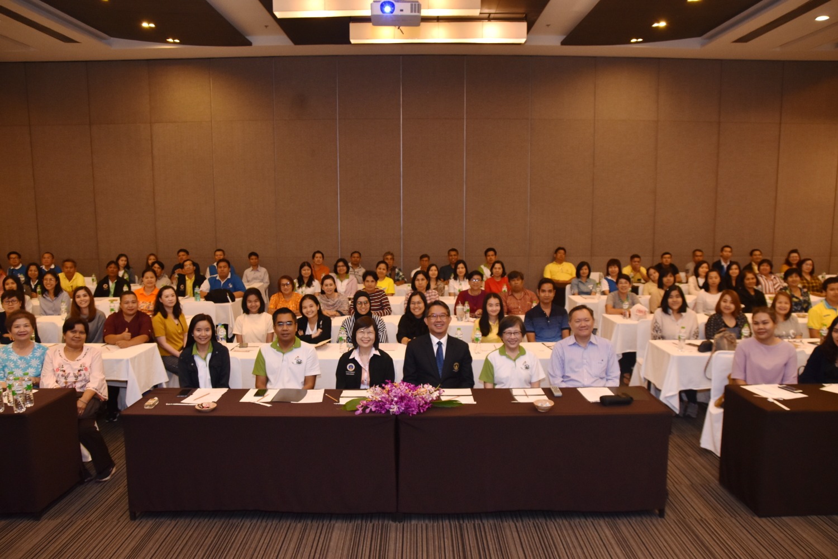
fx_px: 594
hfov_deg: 70.4
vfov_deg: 50.4
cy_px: 280
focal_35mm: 26
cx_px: 419
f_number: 4.5
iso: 1000
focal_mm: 17
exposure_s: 1/60
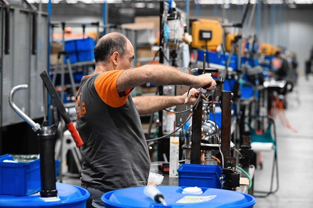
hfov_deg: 20.0
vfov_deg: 13.4
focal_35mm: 102
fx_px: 886
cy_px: 104
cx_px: 156
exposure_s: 1/200
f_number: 4
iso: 2500
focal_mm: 102
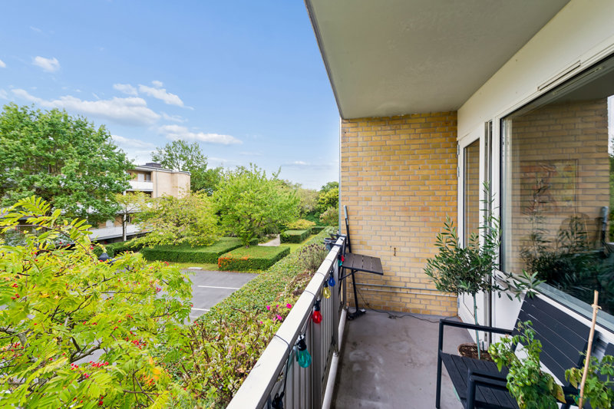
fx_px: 239
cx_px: 307
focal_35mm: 14
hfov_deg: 104.3
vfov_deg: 81.2
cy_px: 204
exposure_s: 1/25
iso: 250
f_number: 10
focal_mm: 14
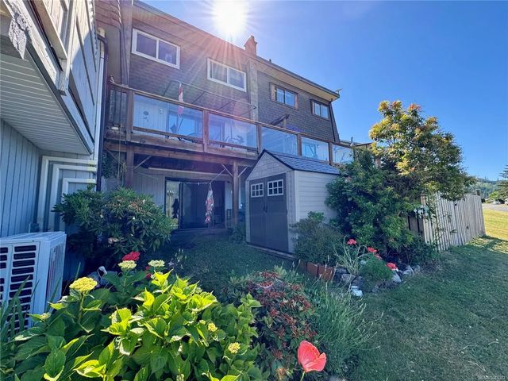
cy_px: 190
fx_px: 205
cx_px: 254
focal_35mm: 14
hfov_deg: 102.1
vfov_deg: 85.7
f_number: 2.2
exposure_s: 1/294
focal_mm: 2.22
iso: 40
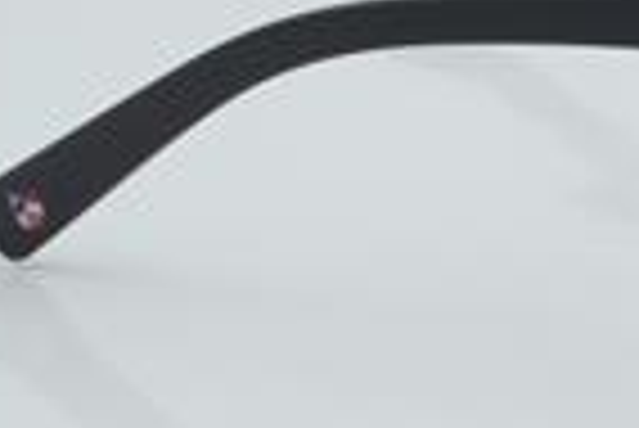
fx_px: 3749
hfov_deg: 9.6
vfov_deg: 6.5
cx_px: 837
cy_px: -14
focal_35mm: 211
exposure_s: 1/4
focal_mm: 50
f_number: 29
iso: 100
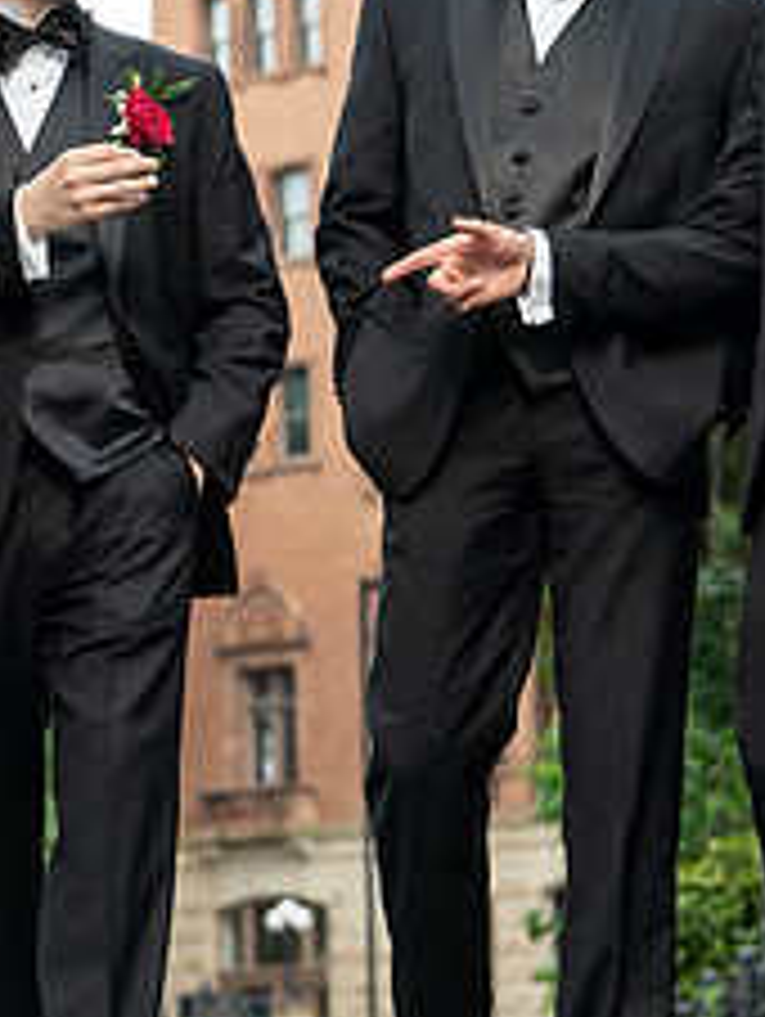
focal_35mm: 179
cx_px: 355
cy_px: 483
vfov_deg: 11.0
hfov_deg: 8.3
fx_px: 5265
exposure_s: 1/250
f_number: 4
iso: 400
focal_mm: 70
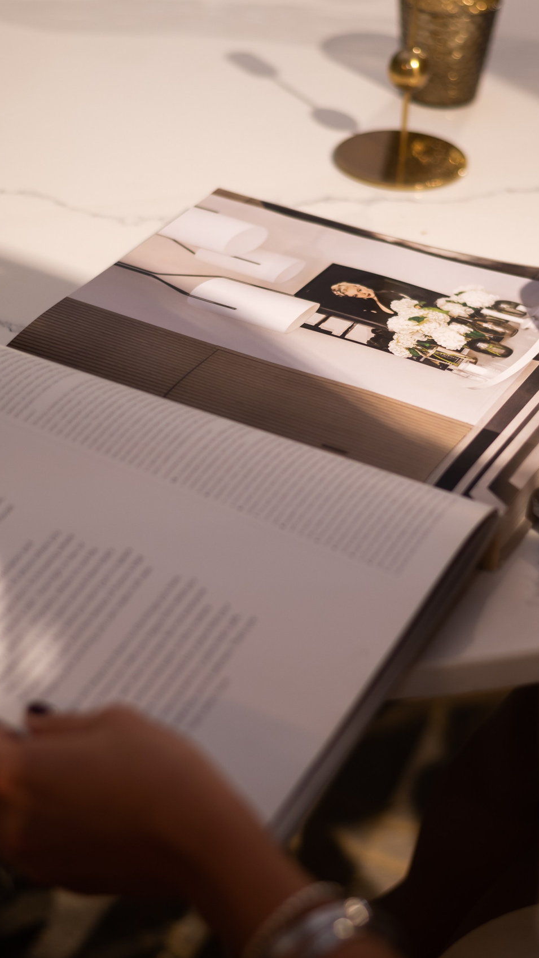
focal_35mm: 79
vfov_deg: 26.9
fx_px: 2007
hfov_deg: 15.3
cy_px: 477
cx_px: 275
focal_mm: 50
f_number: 2.2
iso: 160
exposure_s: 1/200
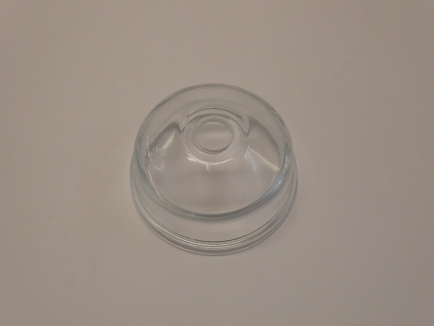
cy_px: 163
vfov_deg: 30.9
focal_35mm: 47
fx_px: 589
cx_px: 217
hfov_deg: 40.4
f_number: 8
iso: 400
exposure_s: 1/40
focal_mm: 8.4
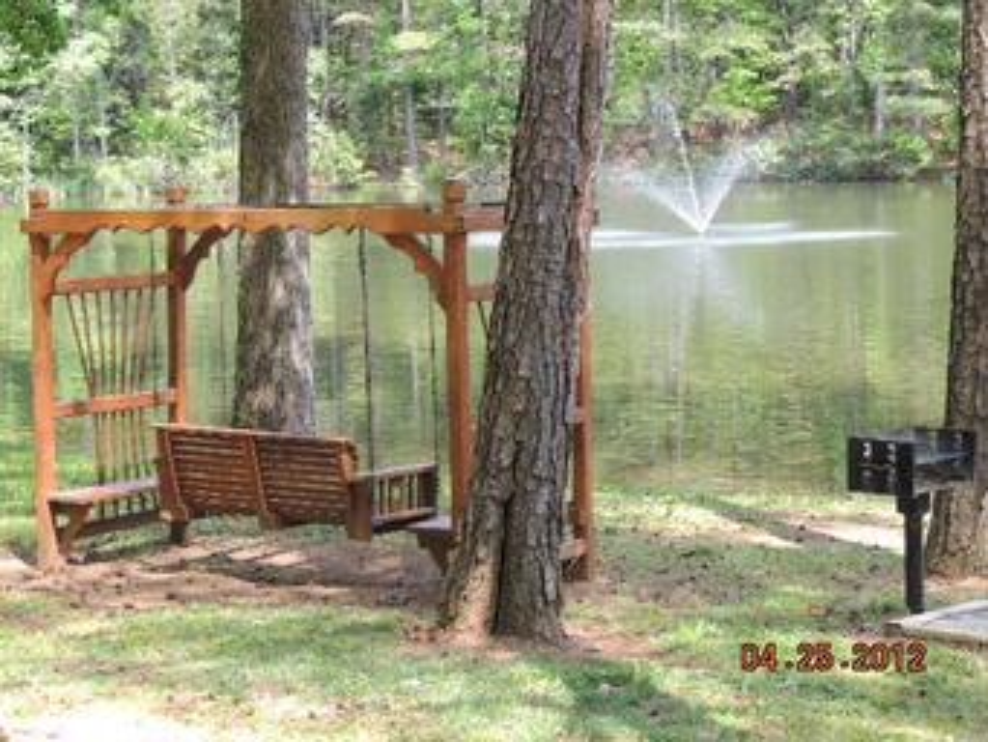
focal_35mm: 85
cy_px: 371
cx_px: 494
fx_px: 2427
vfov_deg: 17.4
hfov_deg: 23.0
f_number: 4
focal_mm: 15.1
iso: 100
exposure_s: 1/100
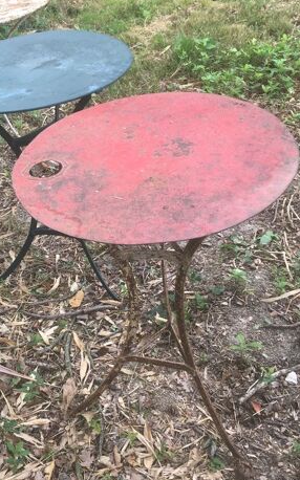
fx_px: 563
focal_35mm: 43
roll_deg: +0.5
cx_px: 84
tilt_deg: -39.6
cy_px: 244
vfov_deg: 46.2
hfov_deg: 29.5
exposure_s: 1/50
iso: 25
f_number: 2.2
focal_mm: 4.15
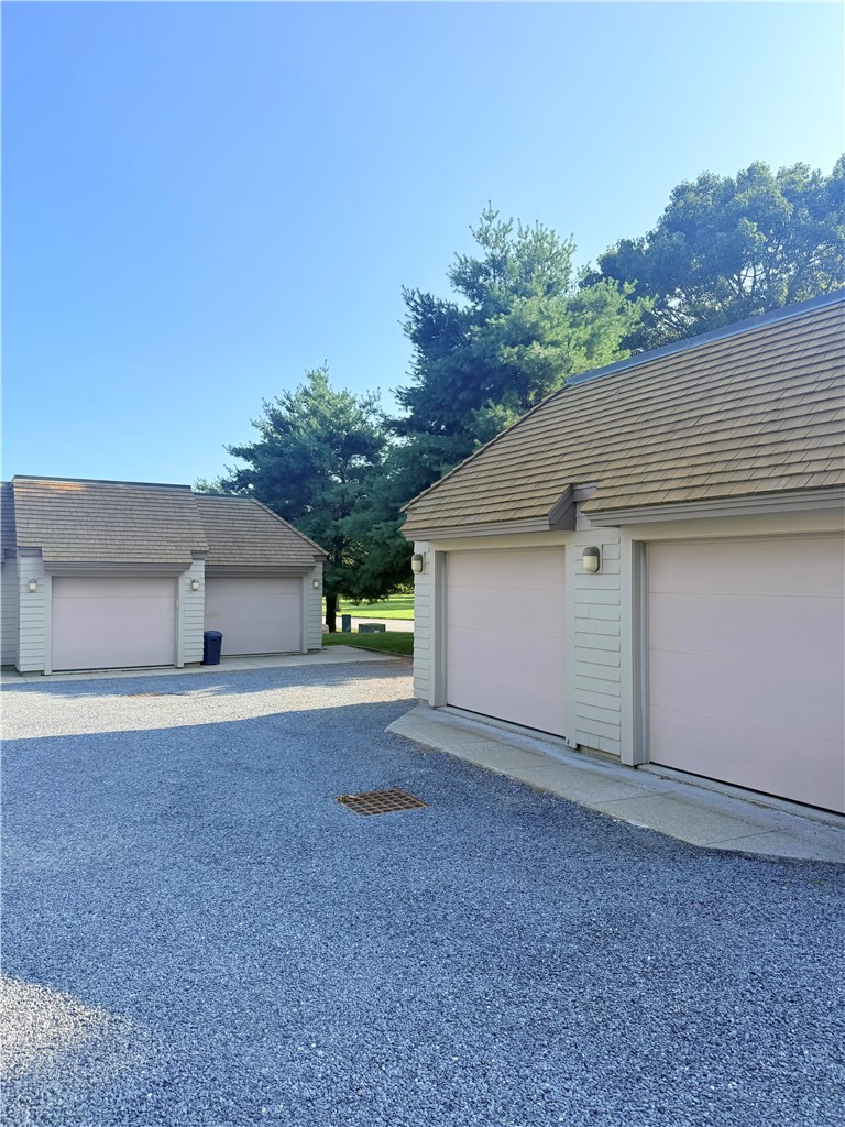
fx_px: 781
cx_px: 422
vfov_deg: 71.6
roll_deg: -0.7
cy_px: 564
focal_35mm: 24
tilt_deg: +0.7
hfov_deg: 56.8
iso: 80
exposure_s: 1/2611
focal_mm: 6.76
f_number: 1.78
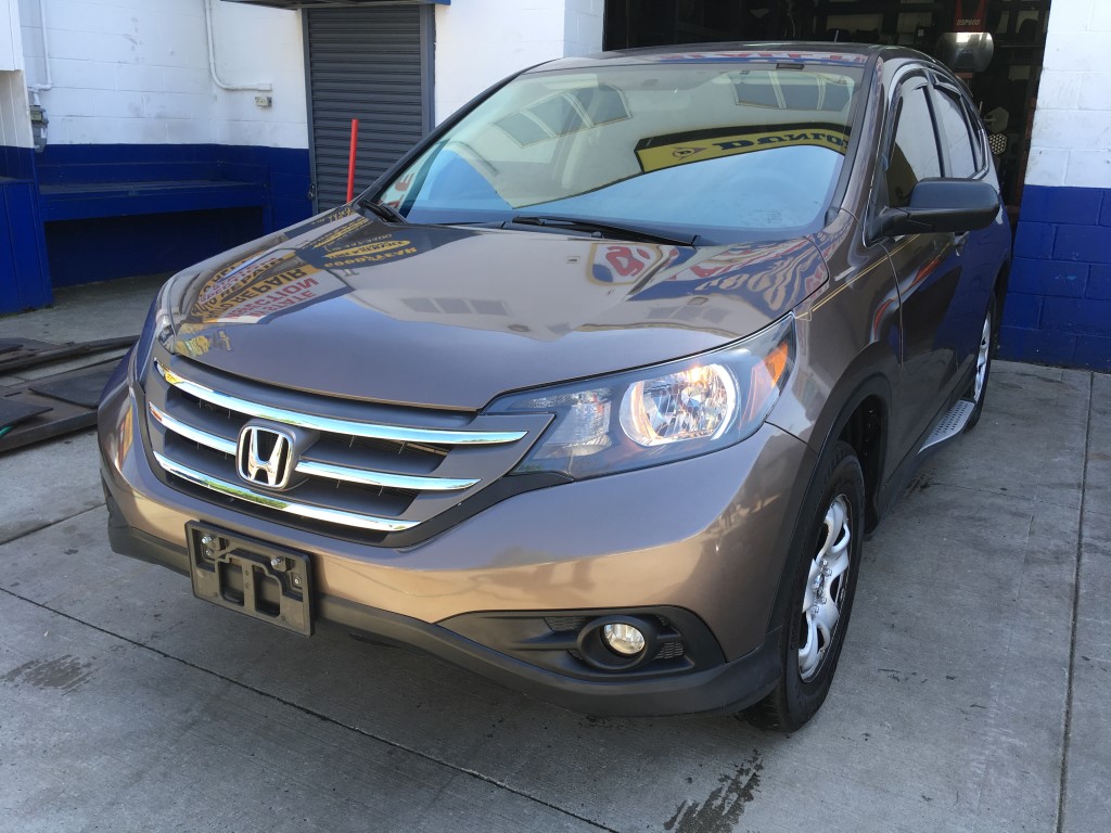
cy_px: 416
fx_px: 931
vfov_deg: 48.2
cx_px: 556
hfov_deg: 61.7
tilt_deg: -15.7
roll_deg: -1.1
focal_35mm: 29
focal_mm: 4.15
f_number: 2.2
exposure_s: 1/144
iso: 25
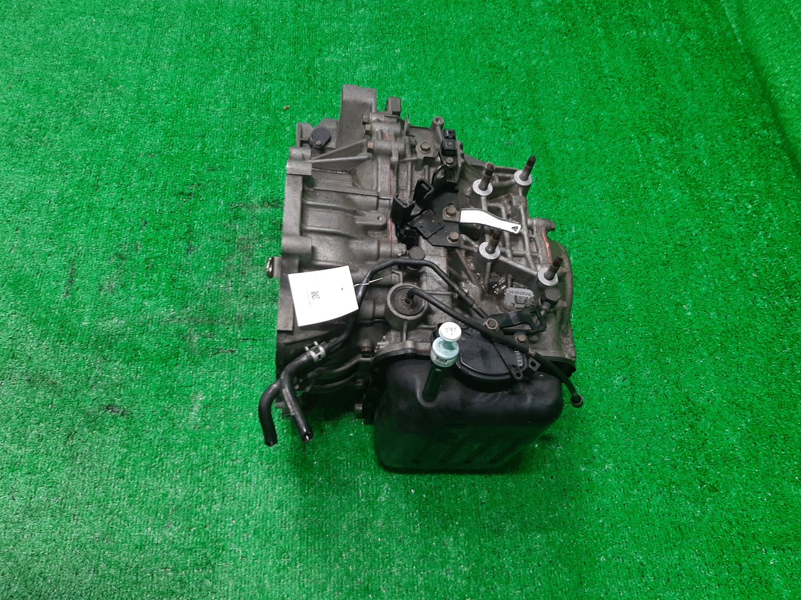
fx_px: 671
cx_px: 409
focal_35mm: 29
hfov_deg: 61.7
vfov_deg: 48.2
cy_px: 296
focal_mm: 3.93
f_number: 1.7
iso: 128
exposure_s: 1/50
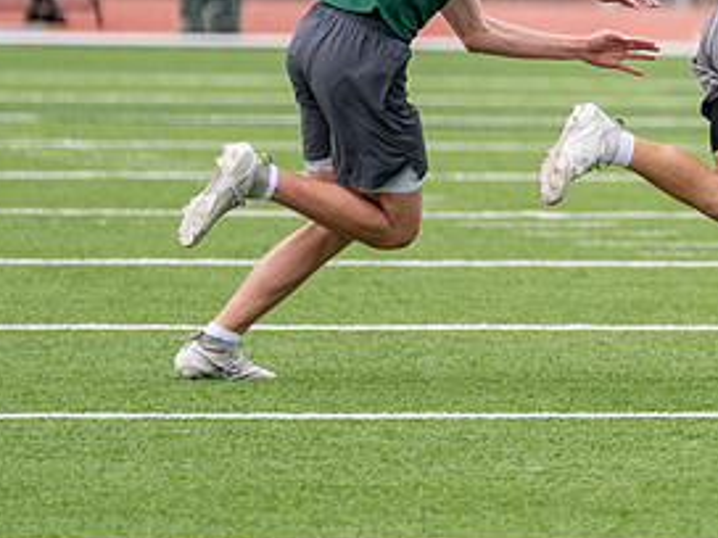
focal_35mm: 474
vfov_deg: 3.1
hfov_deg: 4.2
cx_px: 822
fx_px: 9832
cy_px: -49
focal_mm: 171
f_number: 2.8
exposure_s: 1/2500
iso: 250
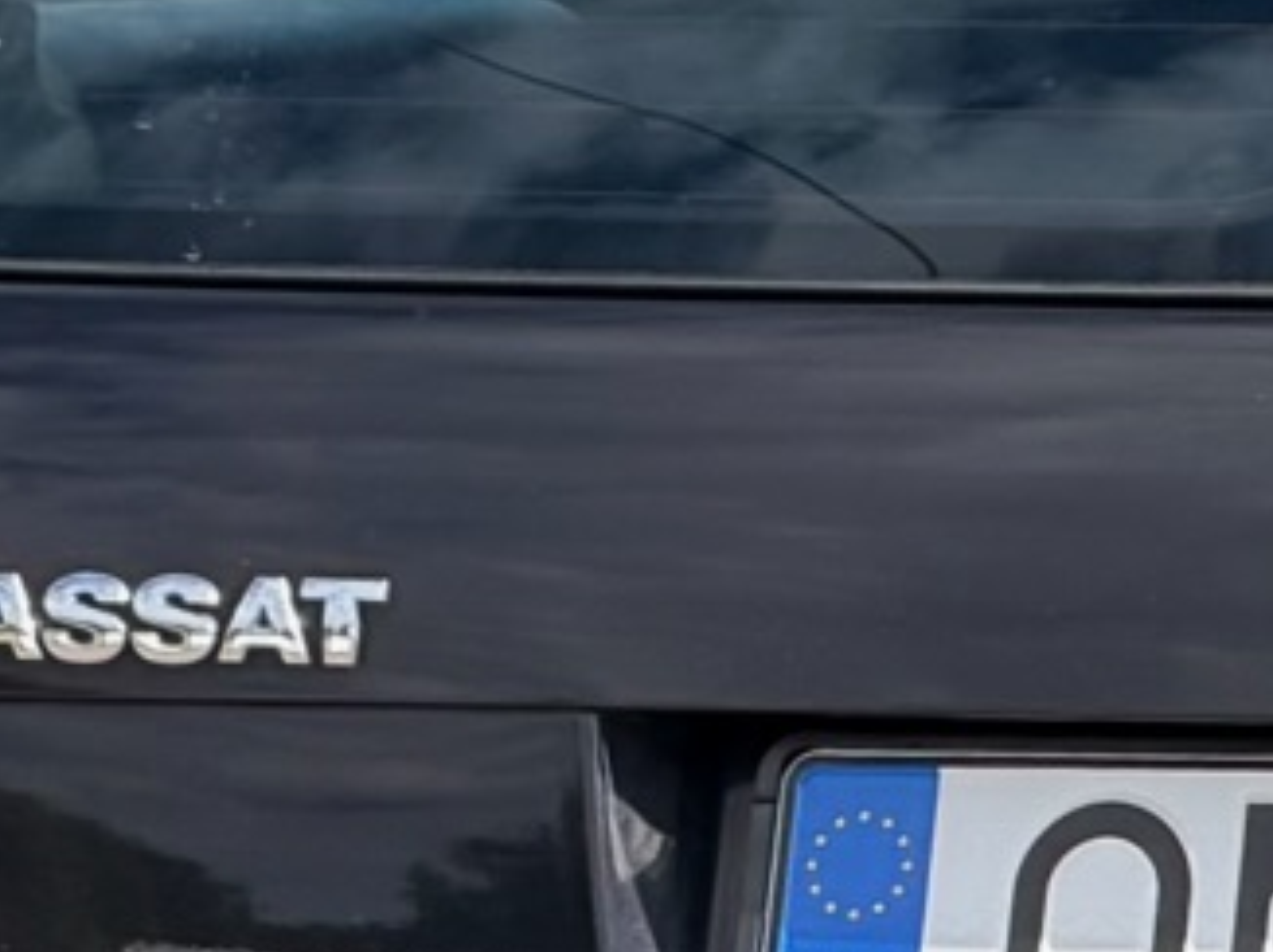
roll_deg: -1.4
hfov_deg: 3.1
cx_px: 2968
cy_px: 726
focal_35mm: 629
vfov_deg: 2.4
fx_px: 23114
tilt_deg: -4.2
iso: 50
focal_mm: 16.89
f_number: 2.8
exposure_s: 1/527
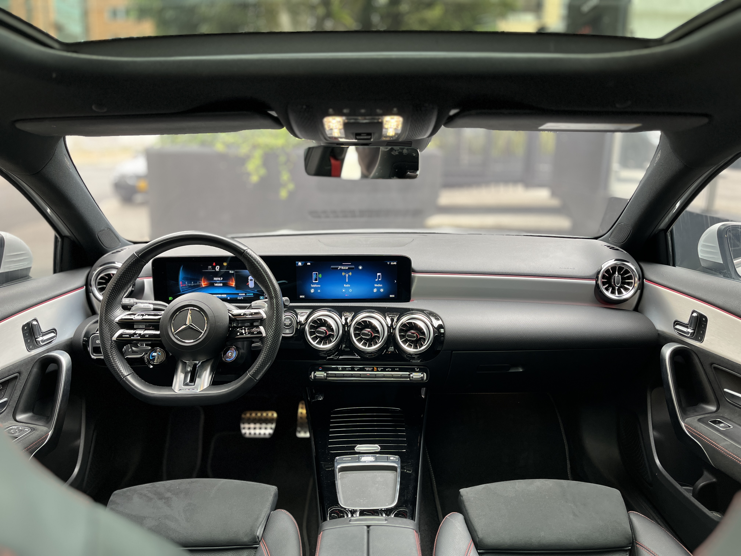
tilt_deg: -13.4
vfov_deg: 53.1
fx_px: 557
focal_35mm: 26
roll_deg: -0.6
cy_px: 278
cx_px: 370
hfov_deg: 67.3
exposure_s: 1/121
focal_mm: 5.1
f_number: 1.6
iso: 80
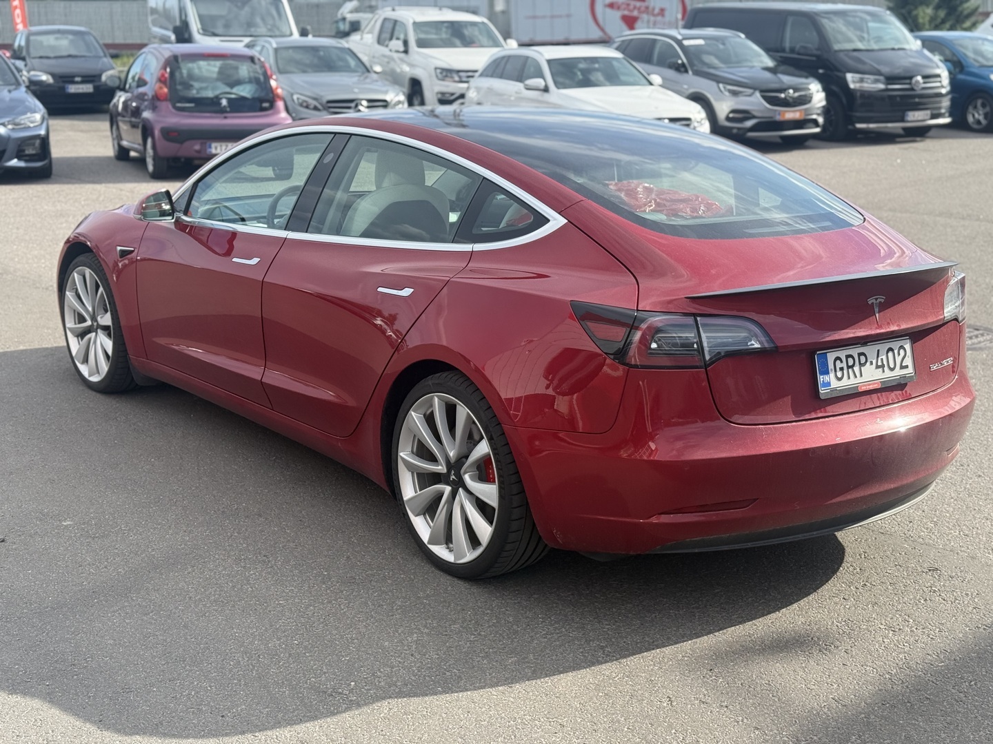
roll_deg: +0.1
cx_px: 496
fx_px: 1377
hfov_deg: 39.7
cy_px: 372
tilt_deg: -14.3
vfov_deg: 30.3
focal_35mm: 48
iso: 100
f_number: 1.78
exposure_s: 1/2494
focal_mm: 6.76
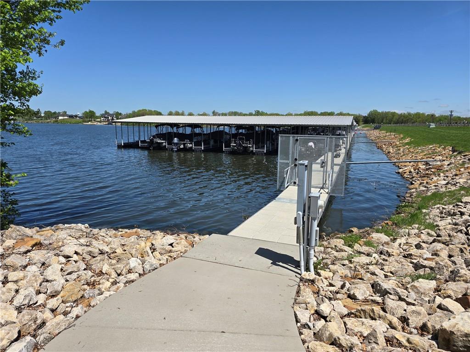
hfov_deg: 73.9
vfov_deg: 58.9
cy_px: 176
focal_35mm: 23
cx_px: 235
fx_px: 312
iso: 12
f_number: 1.7
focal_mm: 6.3
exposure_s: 1/1129
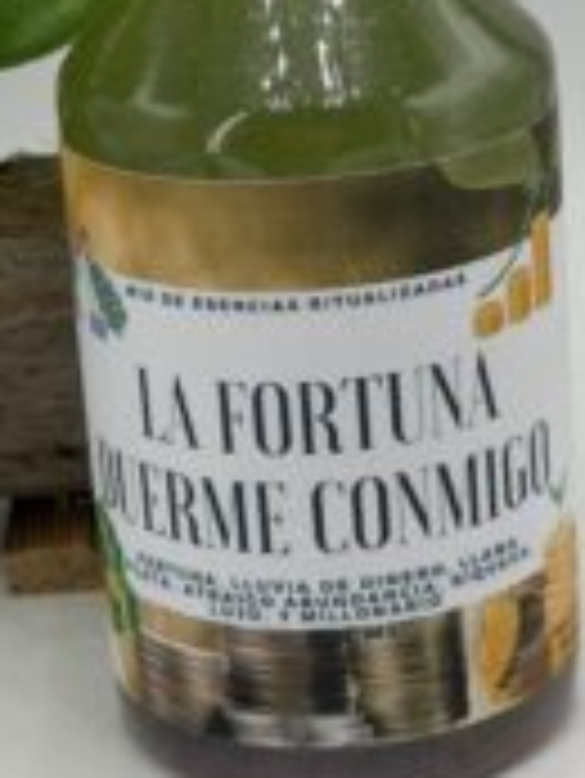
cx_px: 225
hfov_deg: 13.3
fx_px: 2498
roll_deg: +3.5
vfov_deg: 17.6
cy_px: 225
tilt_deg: -17.0
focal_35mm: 111
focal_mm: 6.76
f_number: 1.78
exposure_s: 1/1795
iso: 64
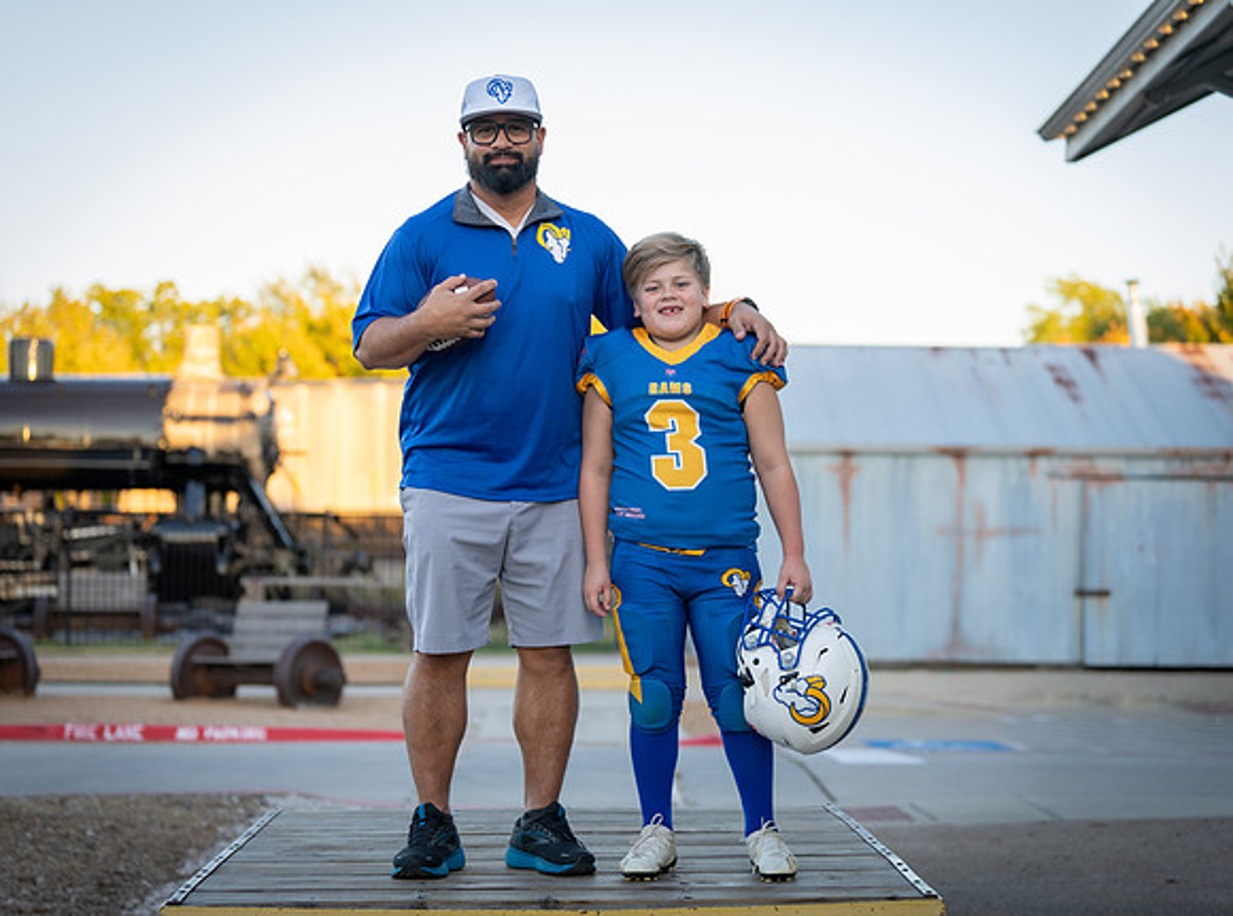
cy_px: 458
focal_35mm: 76
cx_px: 626
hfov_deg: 25.6
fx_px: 2711
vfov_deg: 19.2
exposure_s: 1/320
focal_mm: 70
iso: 250
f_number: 2.8
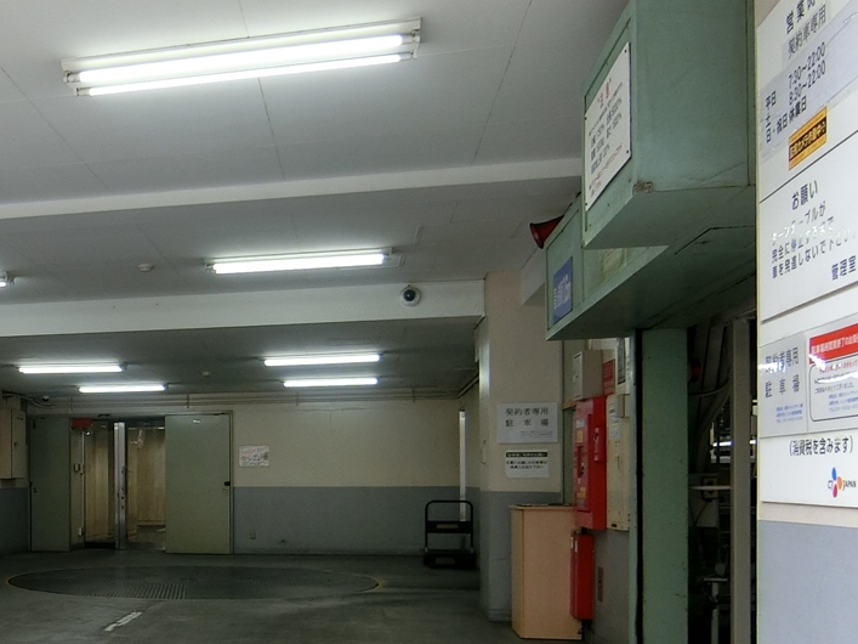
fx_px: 1066
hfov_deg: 40.0
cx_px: 59
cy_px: 490
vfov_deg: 32.9
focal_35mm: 43
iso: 125
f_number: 2.7
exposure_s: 1/125
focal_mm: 4.06
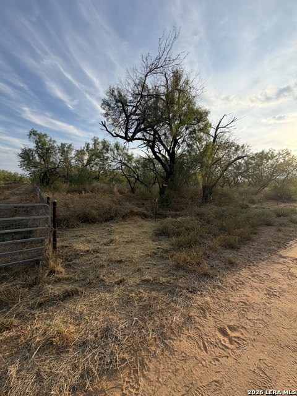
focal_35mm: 14
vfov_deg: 102.1
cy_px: 198
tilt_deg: -3.9
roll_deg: -2.0
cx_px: 148
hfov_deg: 85.7
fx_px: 160
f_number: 2.2
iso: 40
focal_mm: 2.22
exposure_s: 1/726
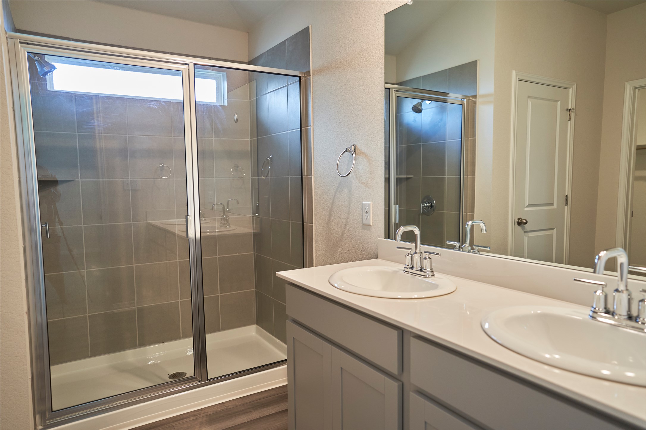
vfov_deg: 53.1
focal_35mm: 24
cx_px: 323
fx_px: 431
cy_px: 215
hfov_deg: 73.7
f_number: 2.8
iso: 800
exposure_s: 1/100
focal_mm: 24
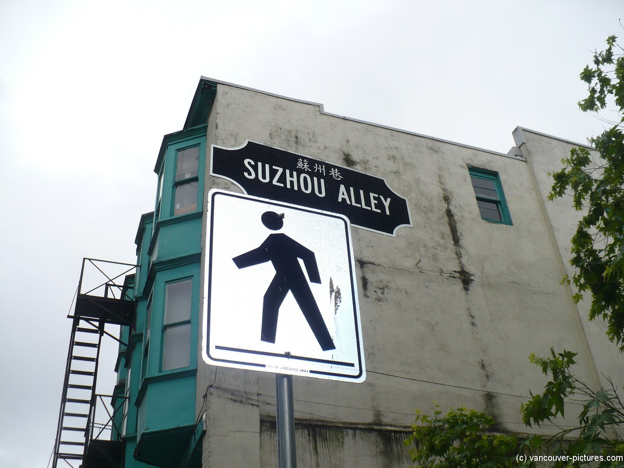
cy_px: 234
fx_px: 667
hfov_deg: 50.1
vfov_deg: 38.7
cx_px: 312
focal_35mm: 37
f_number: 2.8
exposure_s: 1/1000
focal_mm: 6.1
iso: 100
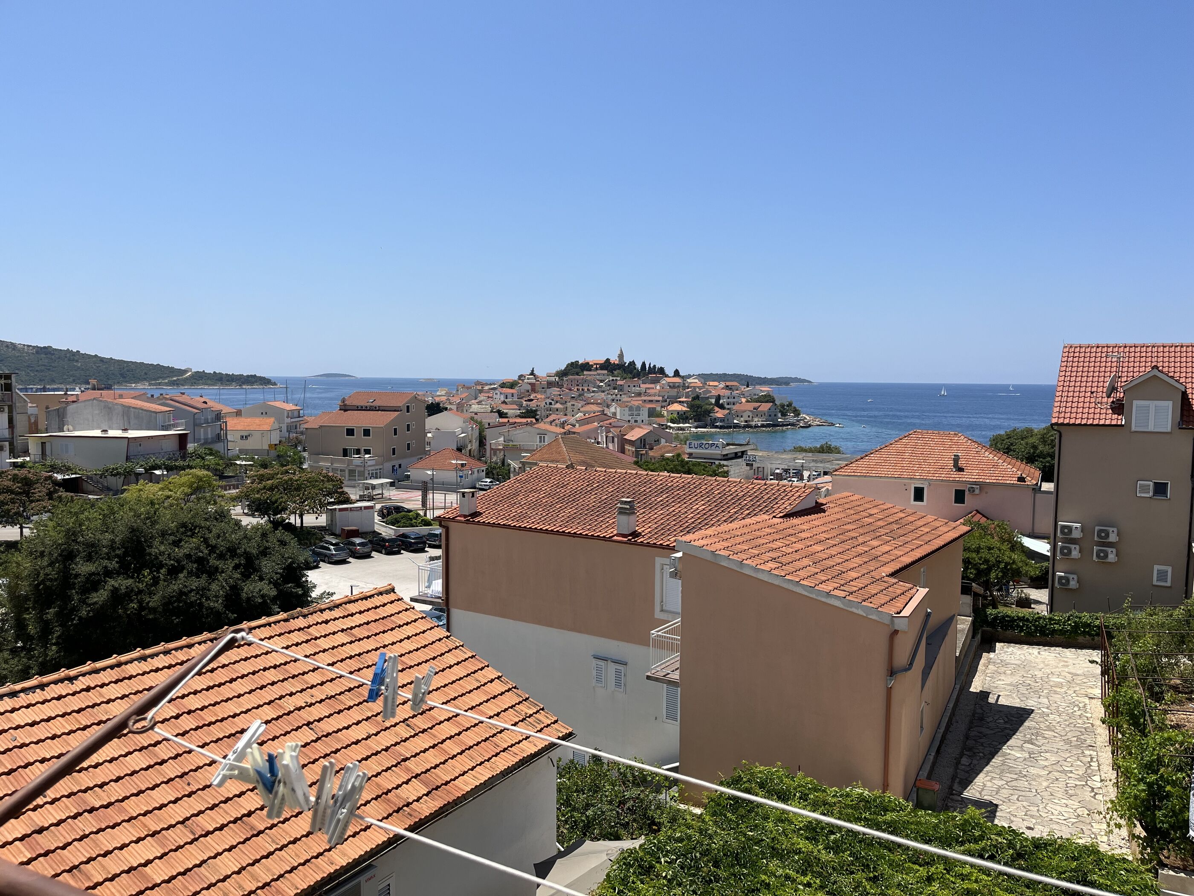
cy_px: 448
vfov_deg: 53.1
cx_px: 597
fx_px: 897
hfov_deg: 67.3
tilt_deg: -4.6
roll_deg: -1.1
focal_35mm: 26
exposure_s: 1/5076
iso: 50
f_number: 1.6
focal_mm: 5.1
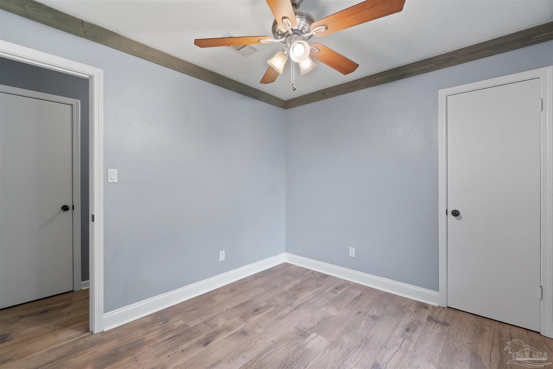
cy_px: 184
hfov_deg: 100.4
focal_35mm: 15
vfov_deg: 77.3
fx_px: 230
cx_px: 276
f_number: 8
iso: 400
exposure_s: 1/3
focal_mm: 10
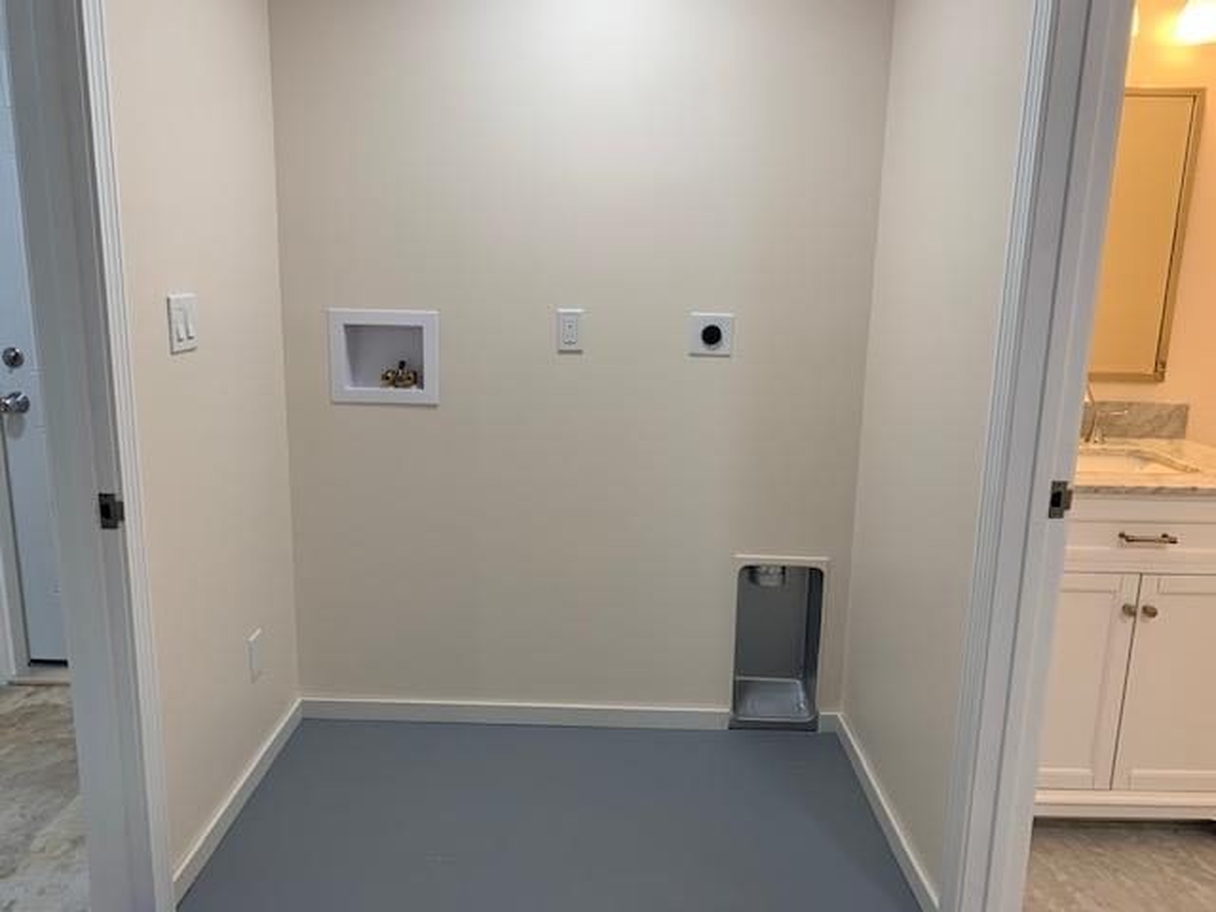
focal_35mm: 26
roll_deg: -0.7
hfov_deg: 67.3
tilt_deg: -12.0
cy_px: 456
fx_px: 913
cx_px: 608
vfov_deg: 53.1
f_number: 1.8
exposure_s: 1/60
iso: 50
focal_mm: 4.25
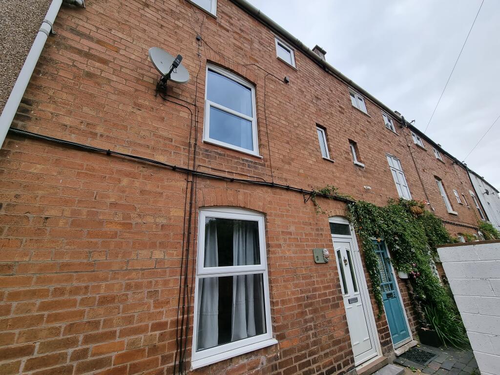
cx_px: 250
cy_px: 188
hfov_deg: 106.2
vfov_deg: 89.9
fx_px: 188
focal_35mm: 13
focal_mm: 2.2
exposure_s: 1/498
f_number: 2.2
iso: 50
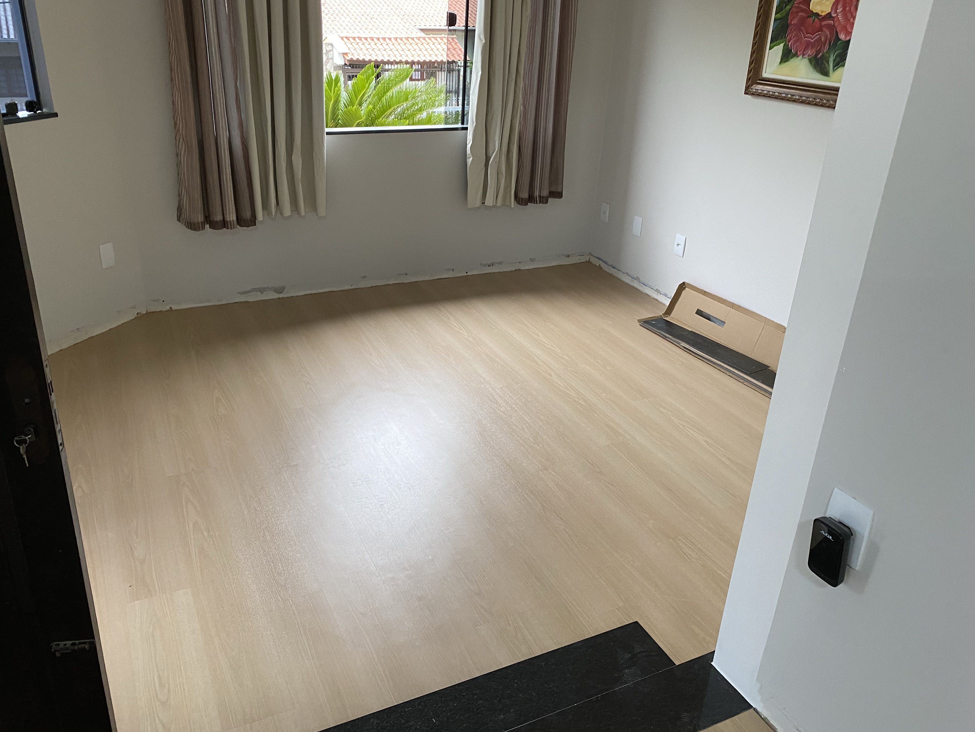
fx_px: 789
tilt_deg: -23.9
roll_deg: -3.3
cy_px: 350
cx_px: 480
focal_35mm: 28
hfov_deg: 63.4
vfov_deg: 49.7
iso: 125
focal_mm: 4.25
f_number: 1.8
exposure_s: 1/60
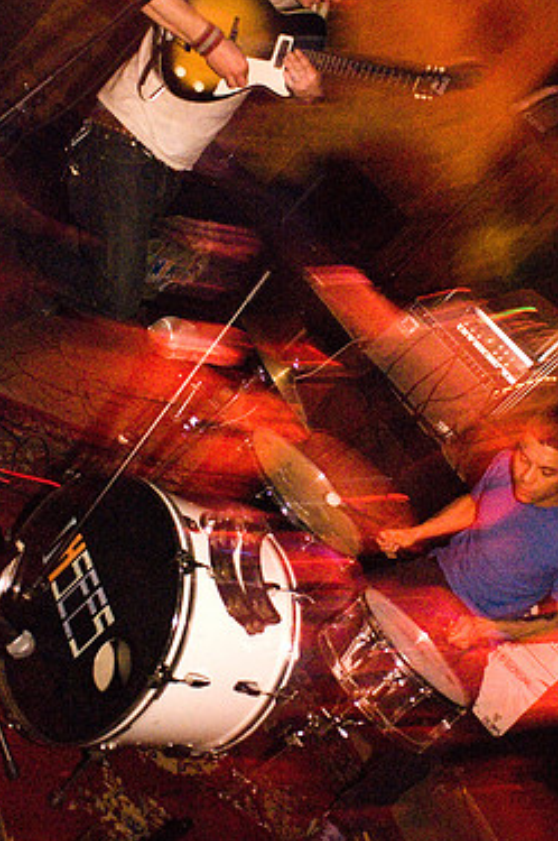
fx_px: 839
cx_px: 322
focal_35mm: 36
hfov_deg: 36.7
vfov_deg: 53.0
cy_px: 368
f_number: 2.8
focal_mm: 20
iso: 1600
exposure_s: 1/20
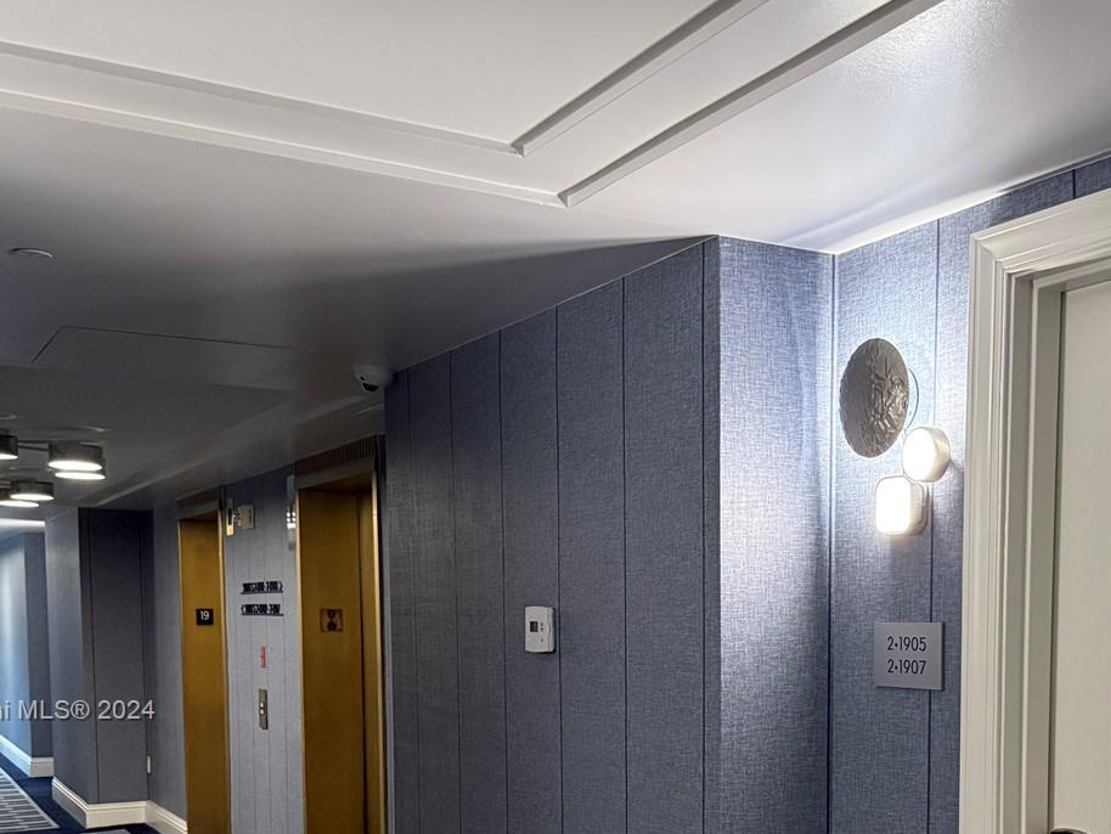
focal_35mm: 42
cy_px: 712
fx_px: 1348
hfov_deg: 44.1
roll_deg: +0.1
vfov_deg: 33.0
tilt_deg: -3.4
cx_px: 739
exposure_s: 1/60
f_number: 1.78
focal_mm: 6.76
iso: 640
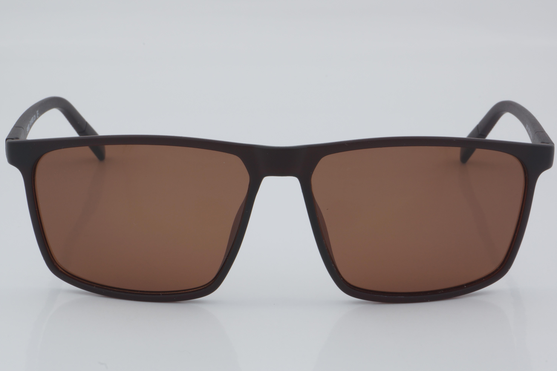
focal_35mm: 82
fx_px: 1276
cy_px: 186
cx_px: 278
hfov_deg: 24.6
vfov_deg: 16.6
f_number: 32
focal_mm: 55
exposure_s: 1/4
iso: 100
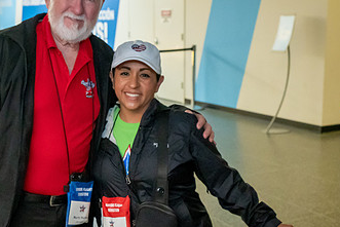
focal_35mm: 63
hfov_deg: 31.2
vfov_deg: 21.6
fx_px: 595
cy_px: 124
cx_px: 78
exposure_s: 1/80
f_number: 5
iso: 10000
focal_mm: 36
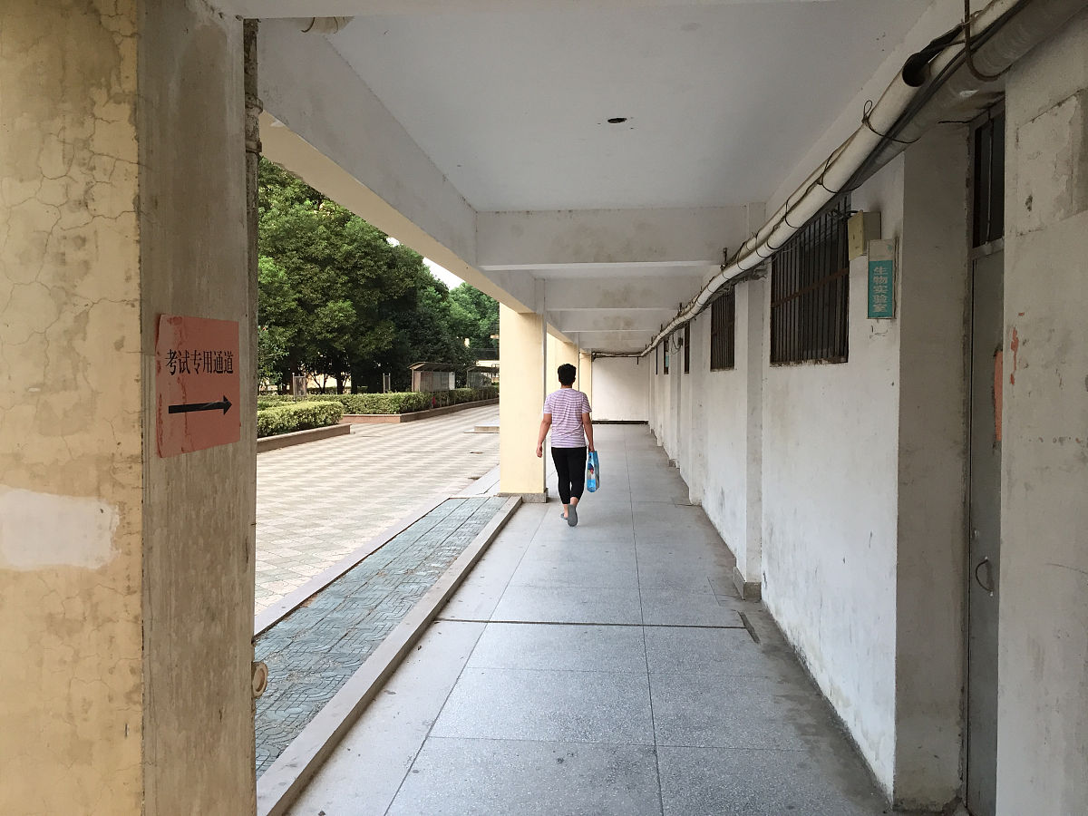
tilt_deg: -1.5
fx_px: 911
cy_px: 408
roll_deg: -0.3
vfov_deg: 48.2
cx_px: 544
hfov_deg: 61.7
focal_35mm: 29
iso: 50
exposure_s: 1/33
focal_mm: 4.15
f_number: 2.2
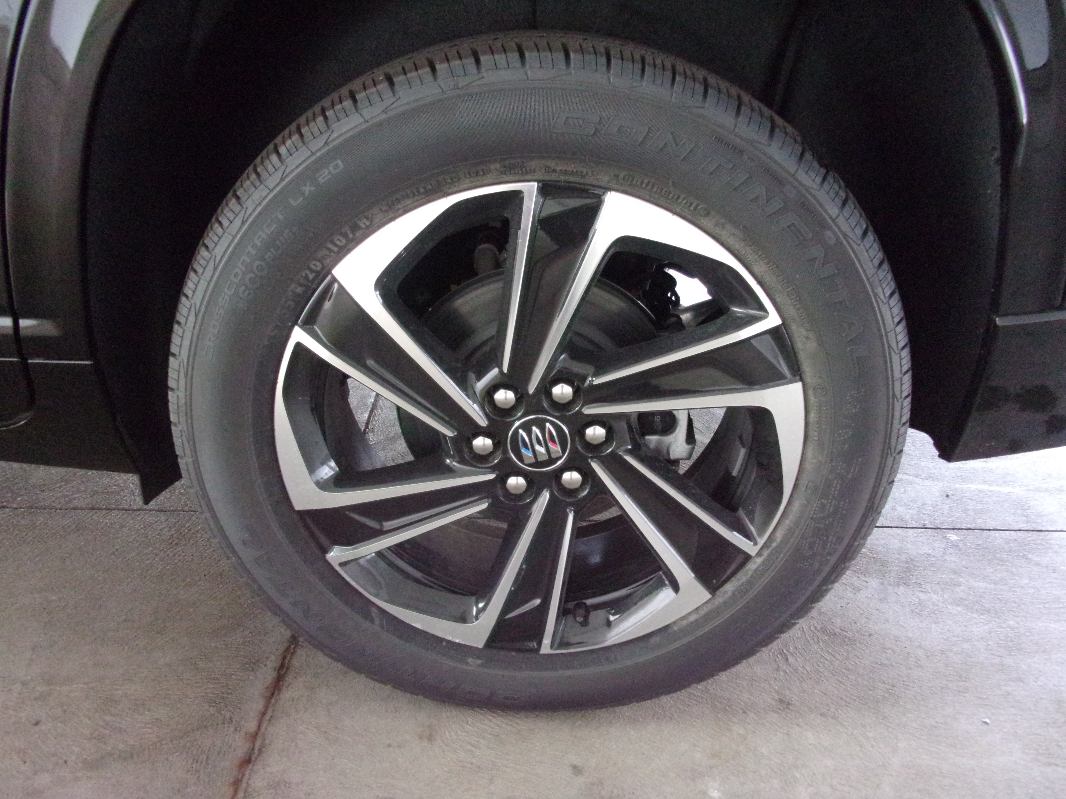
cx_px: 533
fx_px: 862
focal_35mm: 28
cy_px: 400
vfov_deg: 49.7
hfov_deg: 63.4
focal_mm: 5.1
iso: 800
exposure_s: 1/34
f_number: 3.9
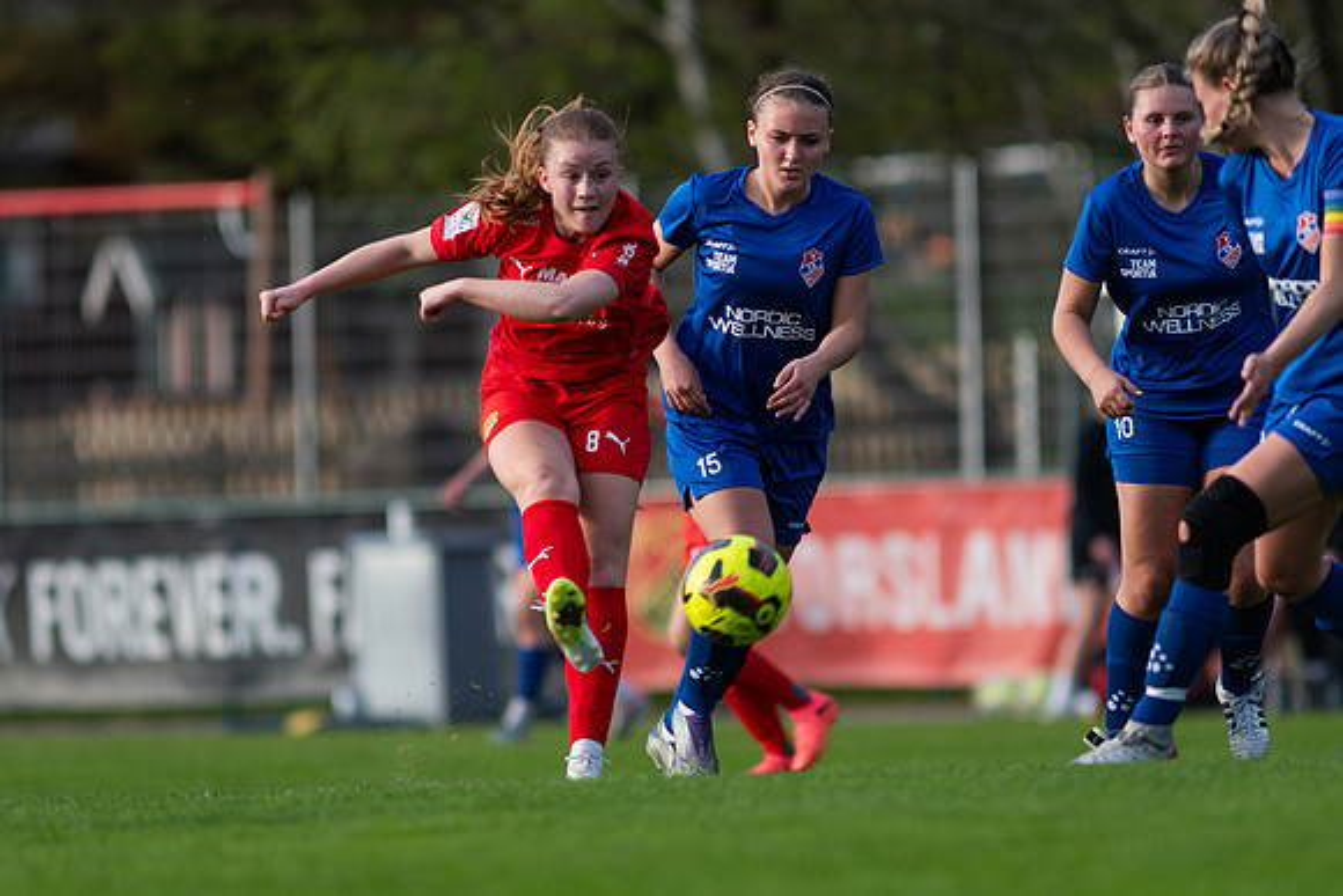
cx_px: 672
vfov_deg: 3.1
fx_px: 16791
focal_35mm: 450
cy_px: 448
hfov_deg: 4.6
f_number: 3.2
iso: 200
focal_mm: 300
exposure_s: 1/1600
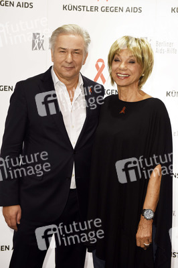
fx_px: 461
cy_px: 134
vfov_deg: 32.4
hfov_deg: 21.9
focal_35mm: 62
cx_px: 89
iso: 1000
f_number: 5.6
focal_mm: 62
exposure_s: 1/125
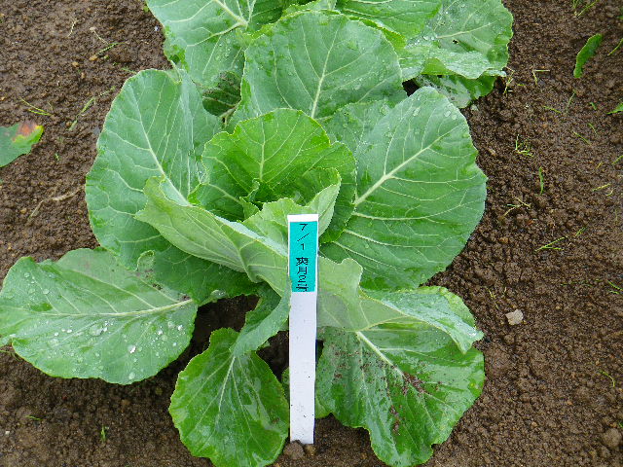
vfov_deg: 24.8
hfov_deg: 32.7
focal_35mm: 59
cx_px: 312
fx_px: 1062
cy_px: 234
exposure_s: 1/60
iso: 125
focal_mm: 10.4
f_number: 4.5
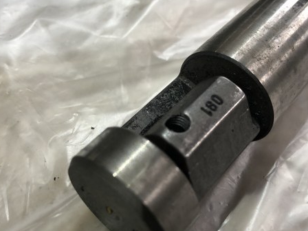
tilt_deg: -51.4
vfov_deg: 35.9
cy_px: 129
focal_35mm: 40
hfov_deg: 46.8
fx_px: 356
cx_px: 157
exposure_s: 1/25
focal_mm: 4
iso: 32
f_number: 1.8
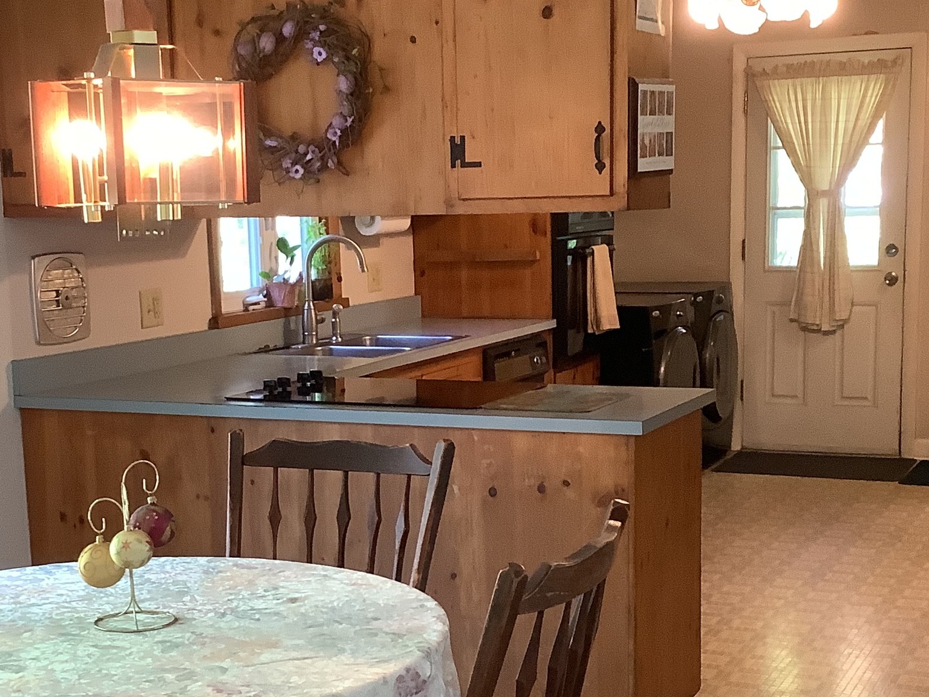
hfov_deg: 31.2
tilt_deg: -10.0
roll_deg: +2.5
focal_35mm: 62
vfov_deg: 23.5
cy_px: 462
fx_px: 1664
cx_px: 408
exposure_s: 1/60
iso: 200
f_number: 2.4
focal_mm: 3.3
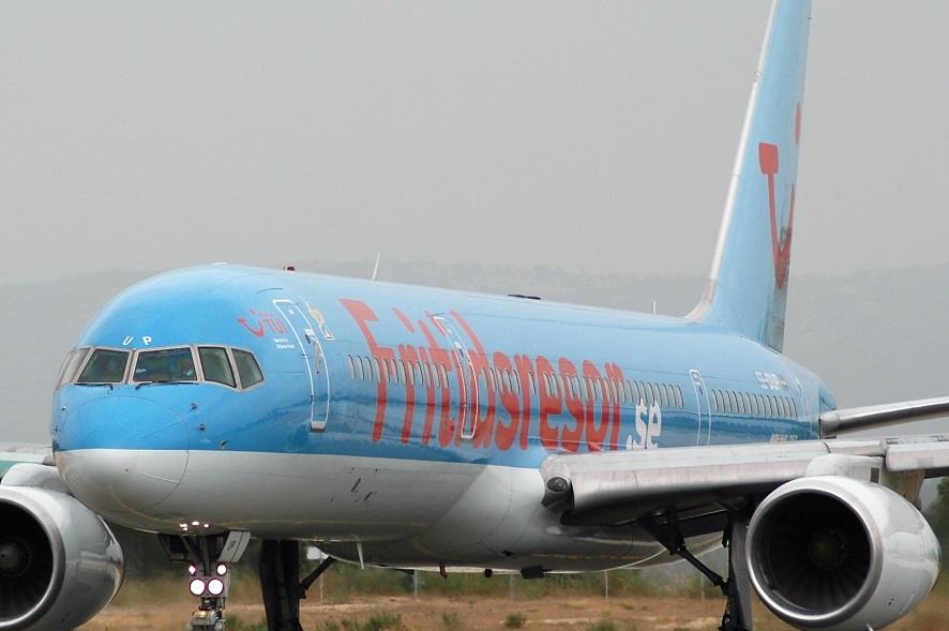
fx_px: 10166
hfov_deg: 5.3
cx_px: 420
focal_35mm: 386
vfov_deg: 3.6
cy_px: 336
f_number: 6.3
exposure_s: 1/640
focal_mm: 190
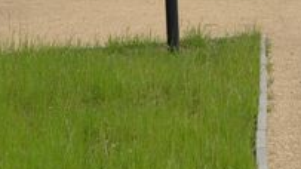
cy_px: -254
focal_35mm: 174
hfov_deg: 12.3
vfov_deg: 6.6
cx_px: 251
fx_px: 1388
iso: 160
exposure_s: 1/250
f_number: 8
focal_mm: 22
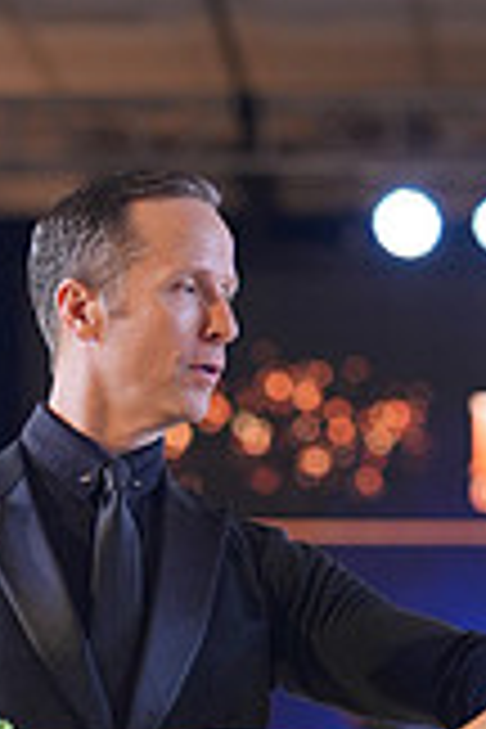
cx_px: 7
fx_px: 5670
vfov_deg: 7.3
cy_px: 972
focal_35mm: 280
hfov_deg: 4.9
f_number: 2
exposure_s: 1/500
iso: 1000
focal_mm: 78
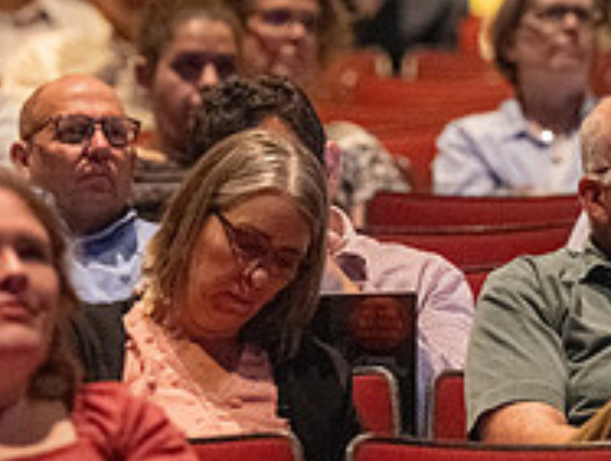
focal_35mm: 595
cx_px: 421
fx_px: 10522
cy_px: 58
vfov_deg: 2.5
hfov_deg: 3.3
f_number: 2.8
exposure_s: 1/125
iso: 10000
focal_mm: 200
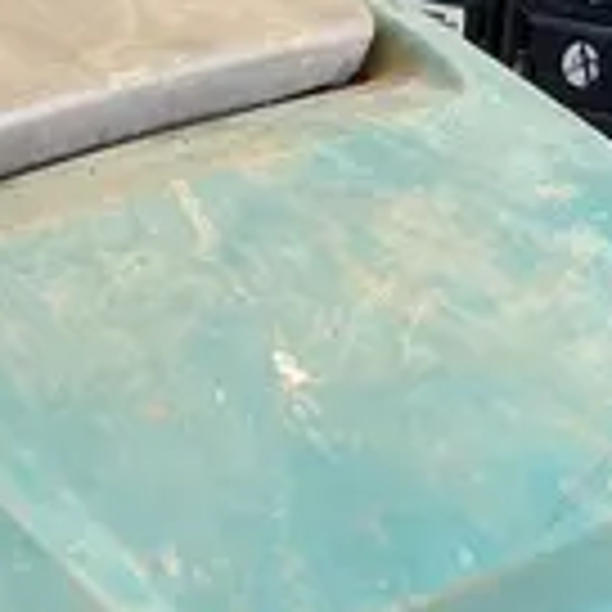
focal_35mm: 124
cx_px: -171
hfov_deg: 13.6
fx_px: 2480
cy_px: 1073
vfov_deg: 12.9
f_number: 1.6
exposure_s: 1/121
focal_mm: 4.2
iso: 40
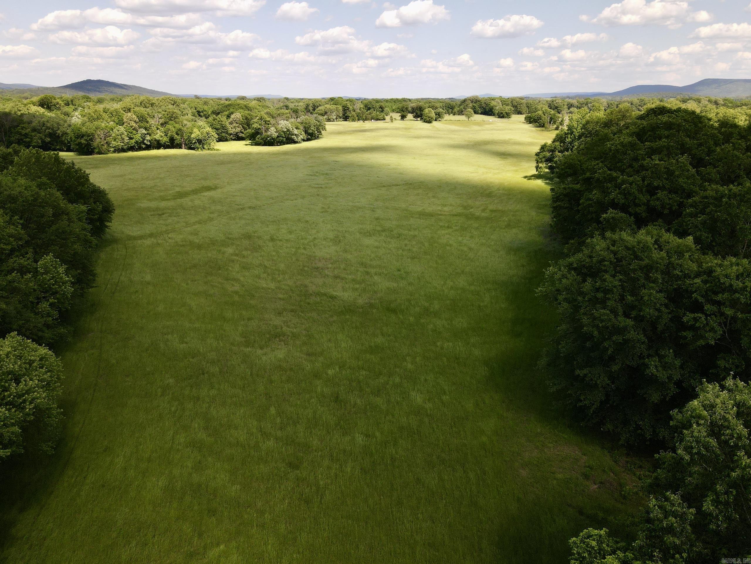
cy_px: 282
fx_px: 521
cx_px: 376
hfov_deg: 71.6
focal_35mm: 24
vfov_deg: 56.8
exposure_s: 1/15
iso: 230
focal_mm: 4.5
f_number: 2.8
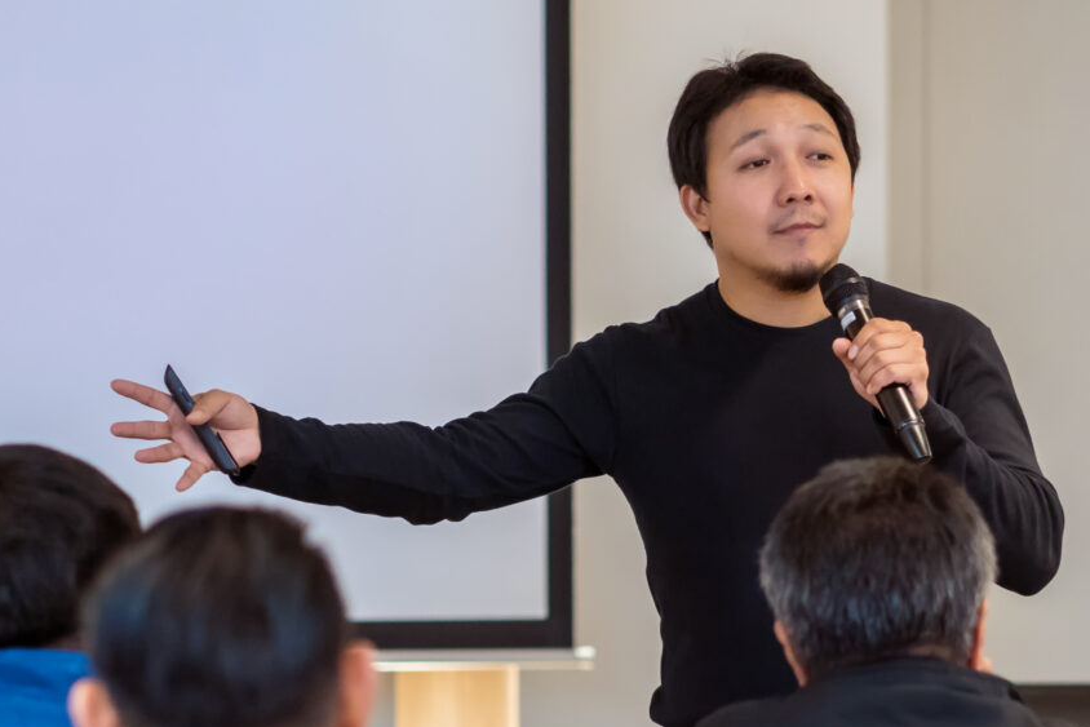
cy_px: 620
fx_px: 7022
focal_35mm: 232
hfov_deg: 8.9
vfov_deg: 5.9
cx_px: 573
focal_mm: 85
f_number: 2.2
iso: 1600
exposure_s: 1/125
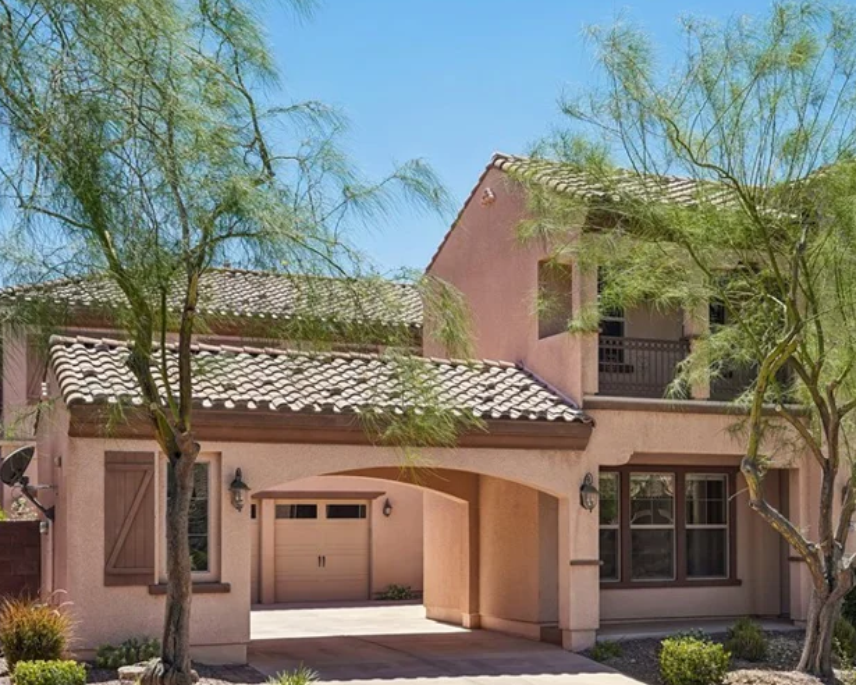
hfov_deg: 37.0
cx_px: 566
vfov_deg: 30.1
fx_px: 1267
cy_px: 422
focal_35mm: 50
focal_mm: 32
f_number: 8
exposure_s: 1/100
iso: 100
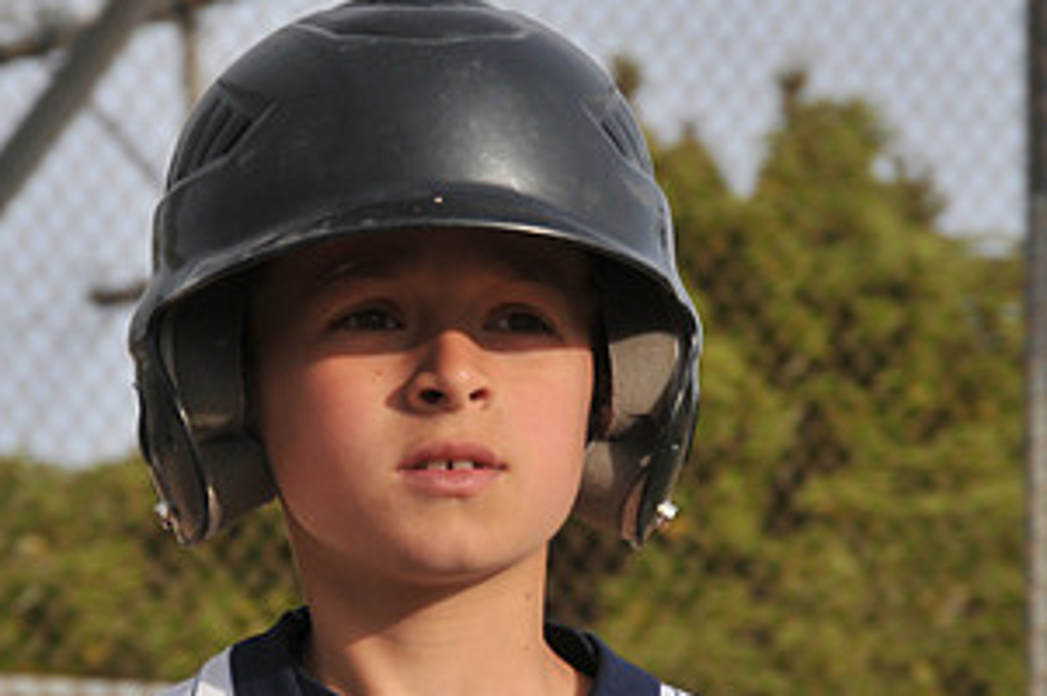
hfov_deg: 5.9
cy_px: 458
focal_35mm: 347
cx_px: 490
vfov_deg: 4.0
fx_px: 10081
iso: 200
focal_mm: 120
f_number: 11
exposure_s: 1/250
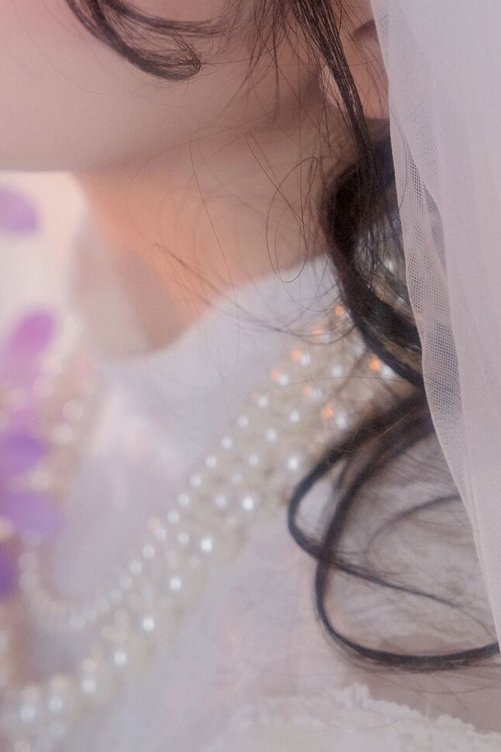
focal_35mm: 127
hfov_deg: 10.8
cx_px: 117
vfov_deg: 16.1
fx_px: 2650
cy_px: 192
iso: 500
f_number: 2.8
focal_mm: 45.5
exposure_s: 1/125
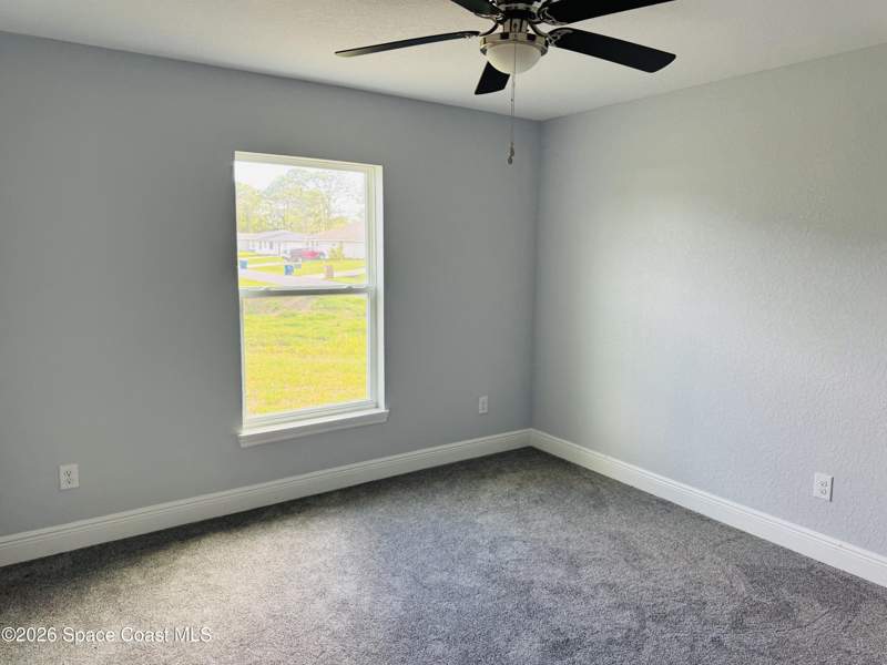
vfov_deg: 56.8
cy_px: 332
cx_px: 444
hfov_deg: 71.6
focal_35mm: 24
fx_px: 615
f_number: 1.78
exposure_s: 1/121
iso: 125
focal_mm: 6.76
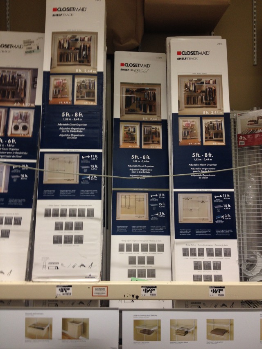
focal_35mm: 35
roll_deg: -0.6
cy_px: 174
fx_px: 353
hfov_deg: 40.7
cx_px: 131
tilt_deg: -0.2
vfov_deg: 52.6
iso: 64
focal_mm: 4.28
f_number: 2.4
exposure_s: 1/20
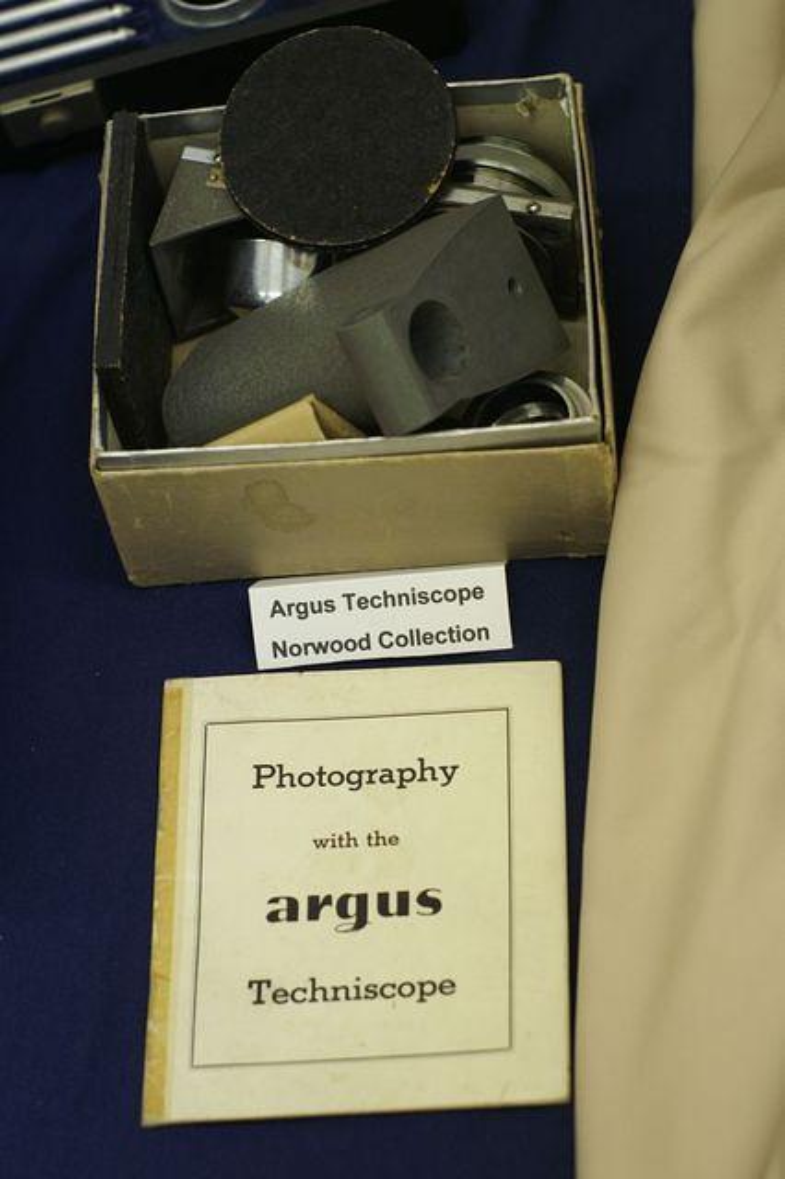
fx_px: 2456
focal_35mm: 75
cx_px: 392
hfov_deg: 18.2
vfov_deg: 27.0
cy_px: 590
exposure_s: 1/100
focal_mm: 50
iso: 400
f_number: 3.5
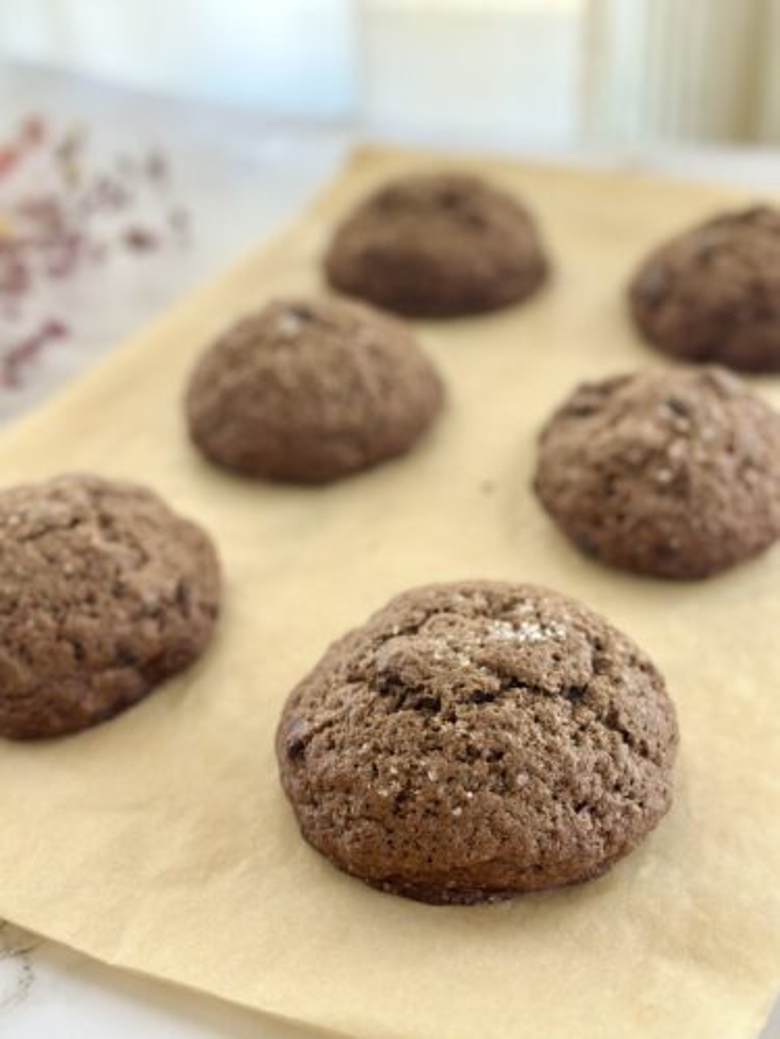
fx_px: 1442
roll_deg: +2.5
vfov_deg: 39.7
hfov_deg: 30.3
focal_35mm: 48
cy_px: 520
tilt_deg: -36.5
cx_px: 390
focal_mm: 6.86
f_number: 1.78
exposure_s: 1/121
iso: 125
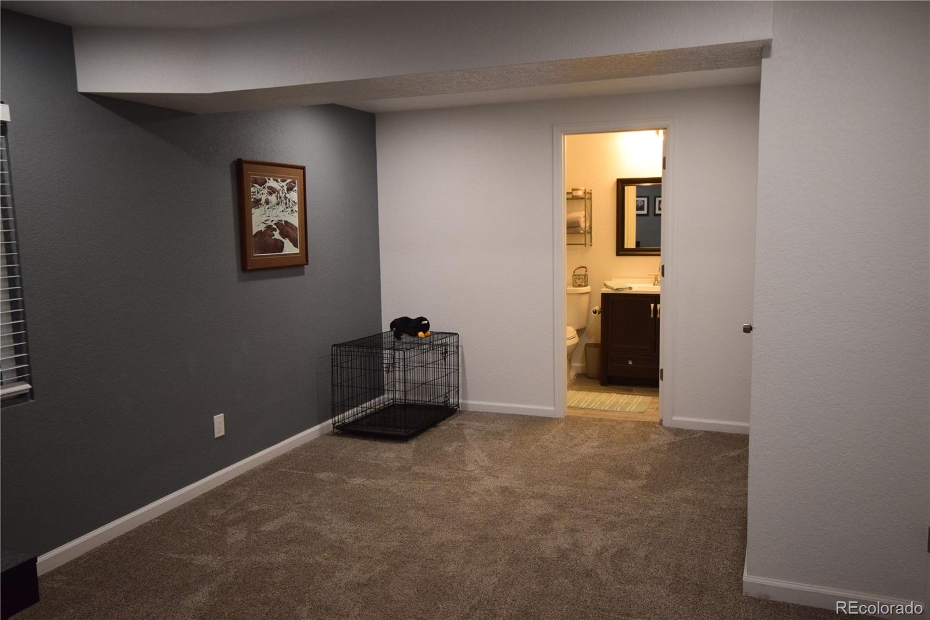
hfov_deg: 61.9
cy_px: 310
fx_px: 775
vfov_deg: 43.6
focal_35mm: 30
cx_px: 465
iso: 1600
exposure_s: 1/30
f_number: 5.6
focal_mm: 20
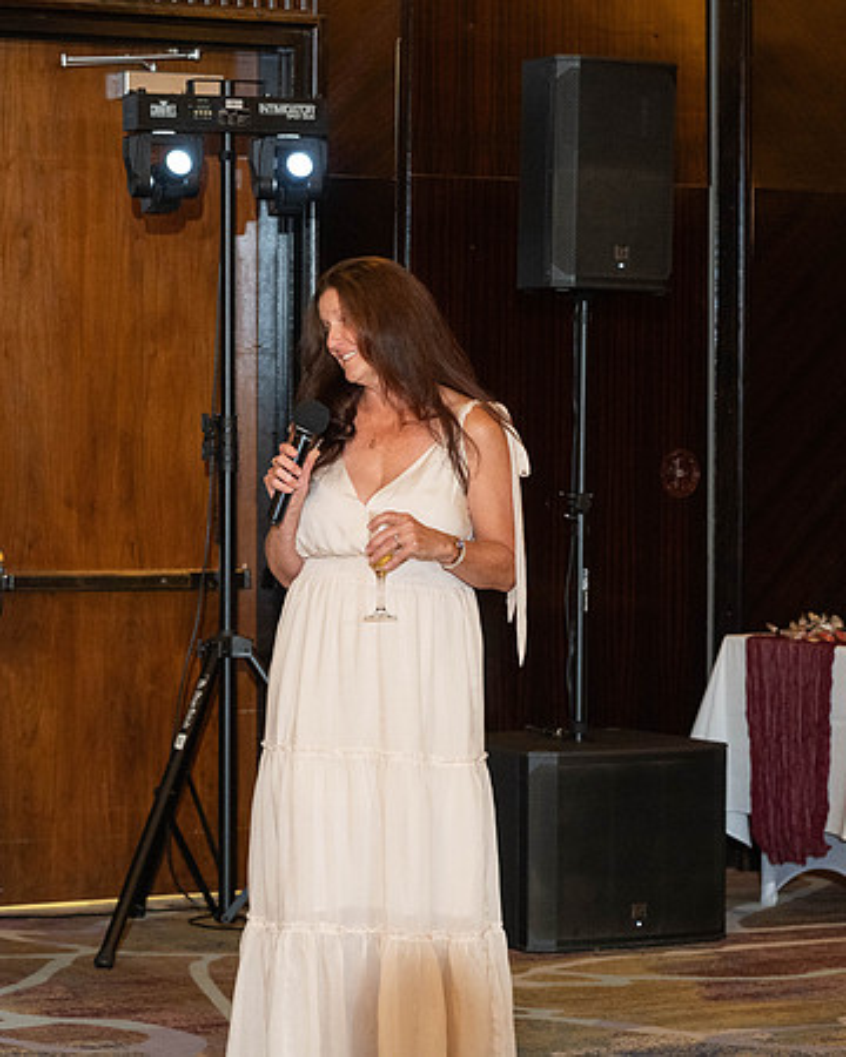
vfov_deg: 16.3
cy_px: 442
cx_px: 356
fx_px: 3701
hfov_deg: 13.0
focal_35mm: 118
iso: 2500
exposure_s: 1/160
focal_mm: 70
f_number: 3.5
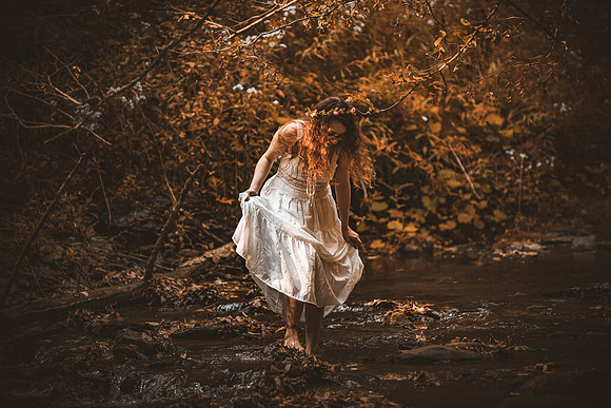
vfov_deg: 9.2
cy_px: 204
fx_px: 2546
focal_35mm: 150
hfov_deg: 13.7
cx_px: 306
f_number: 2.8
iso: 1000
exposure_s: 1/400
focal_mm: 150
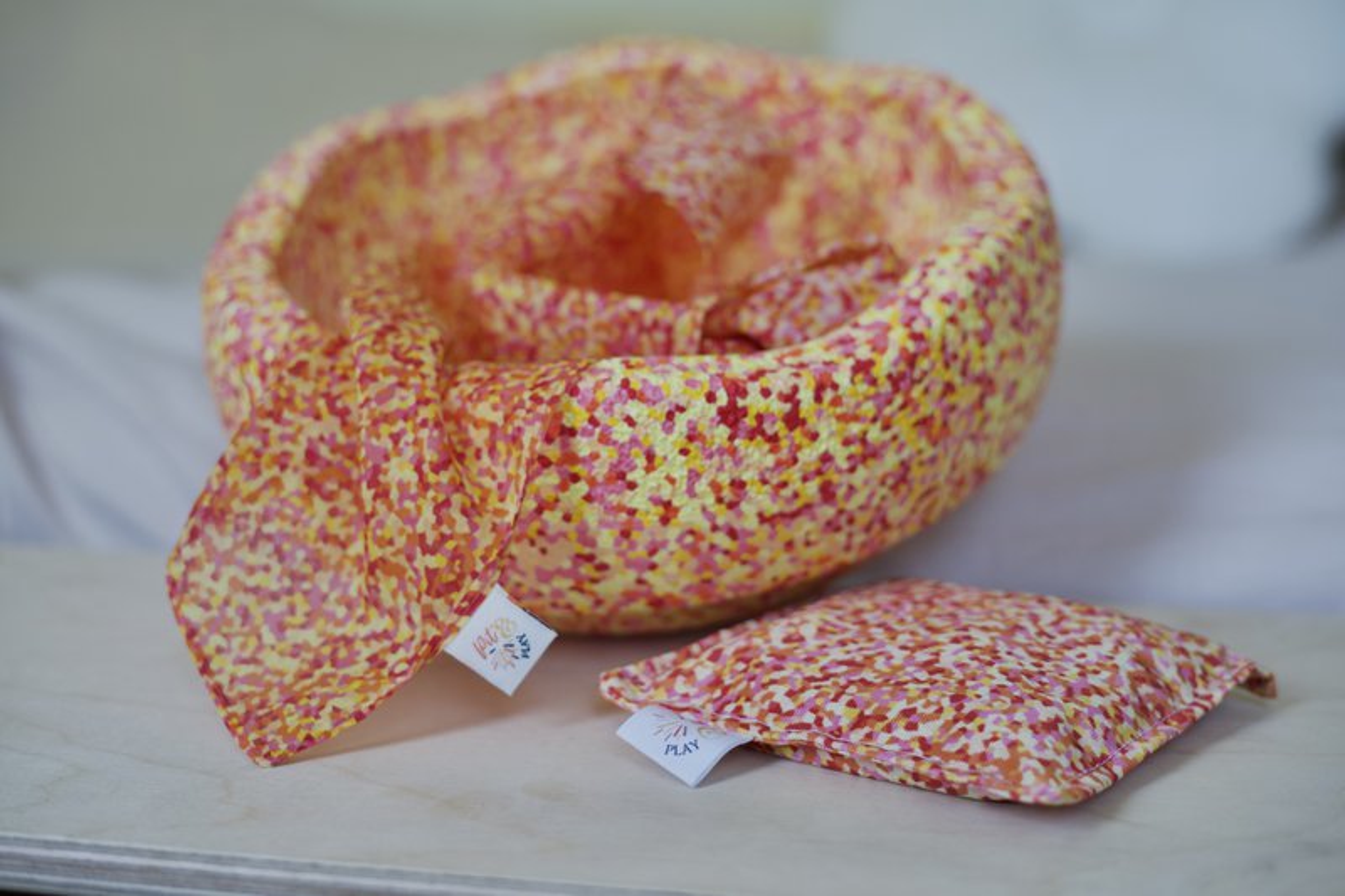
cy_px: 448
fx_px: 1868
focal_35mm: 50
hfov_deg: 39.6
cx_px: 672
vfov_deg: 27.0
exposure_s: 1/125
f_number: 2.8
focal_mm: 50
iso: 800
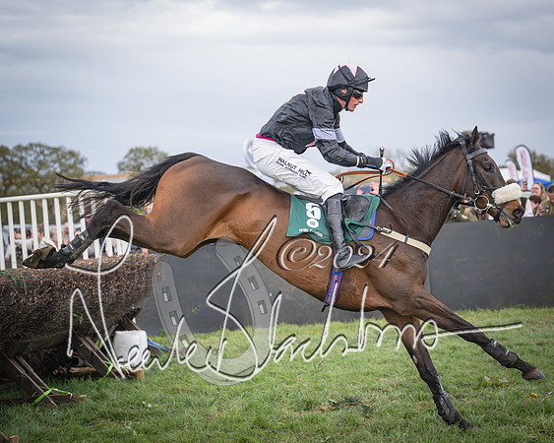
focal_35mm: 79
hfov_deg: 24.1
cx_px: 276
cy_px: 221
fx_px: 1296
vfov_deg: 19.4
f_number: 2.8
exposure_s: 1/2000
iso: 400
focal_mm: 70
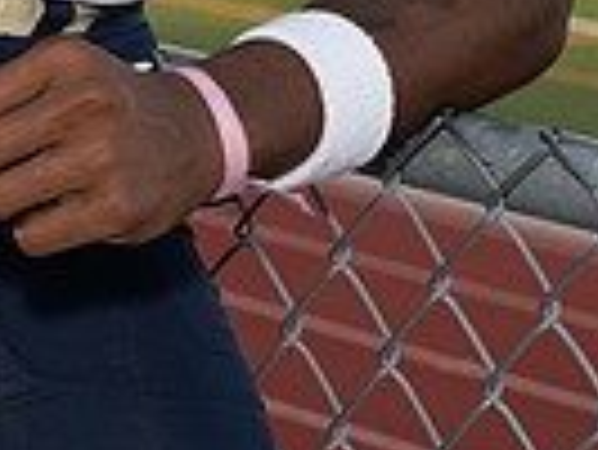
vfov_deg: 6.3
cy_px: -536
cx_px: 94
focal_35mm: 227
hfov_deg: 8.7
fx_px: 3925
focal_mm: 70
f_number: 8
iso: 400
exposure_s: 1/250
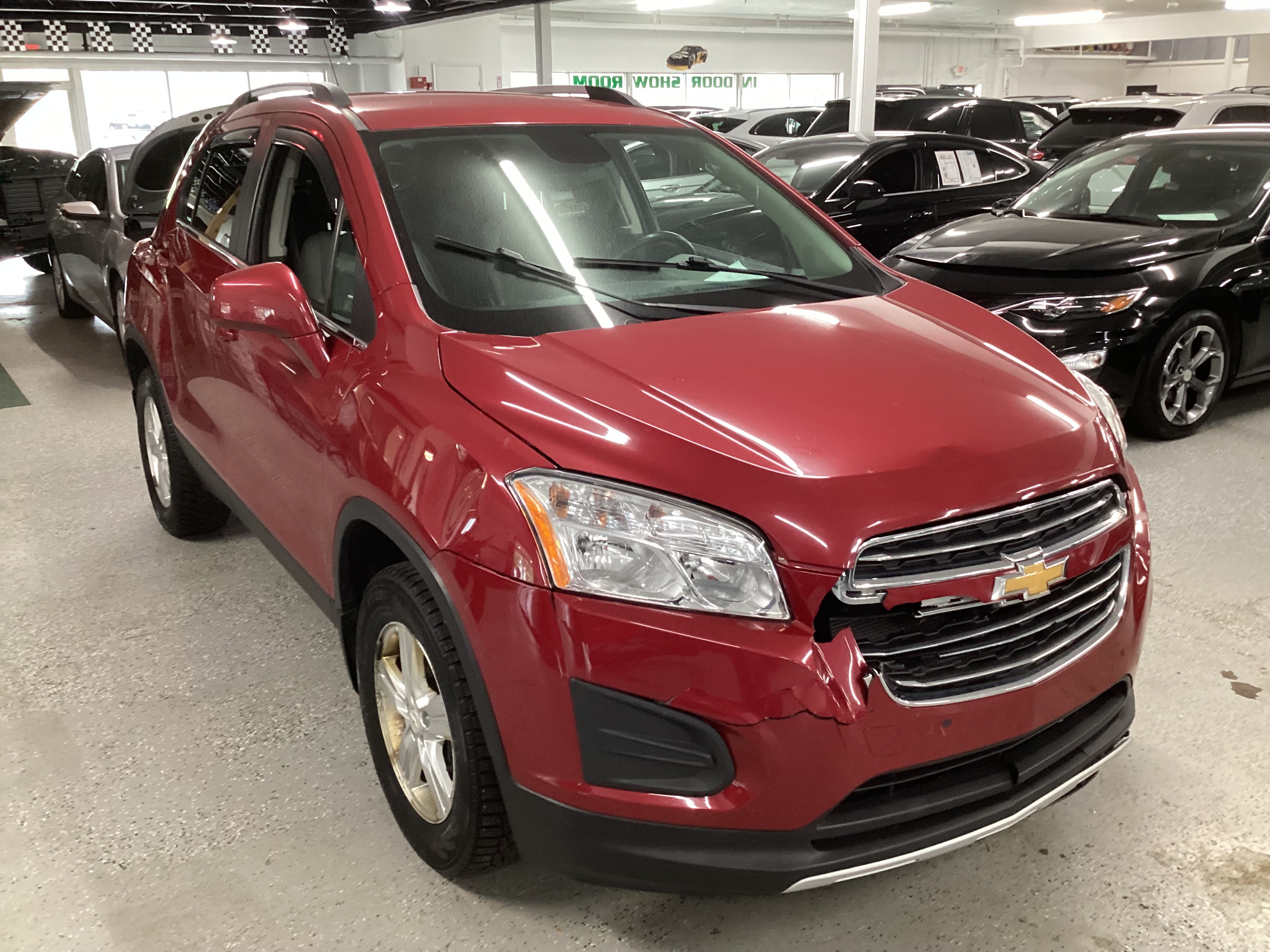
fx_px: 1137
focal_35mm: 31
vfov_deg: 45.4
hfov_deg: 58.4
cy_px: 476
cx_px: 635
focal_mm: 3.3
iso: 320
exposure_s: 1/50
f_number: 2.4
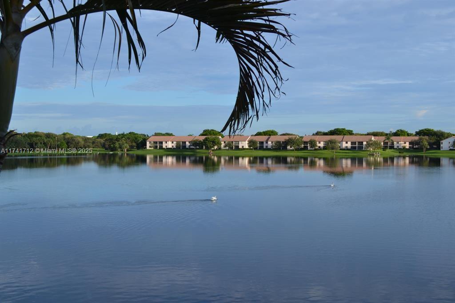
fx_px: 606
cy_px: 152
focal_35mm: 48
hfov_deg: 41.1
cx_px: 228
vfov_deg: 28.1
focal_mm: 32
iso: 100
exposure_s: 1/200
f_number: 7.1
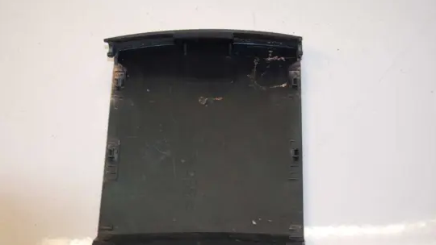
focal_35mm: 82
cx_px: 218
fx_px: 948
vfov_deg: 14.7
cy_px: 129
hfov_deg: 25.9
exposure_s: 1/60
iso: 400
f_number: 5.6
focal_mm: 52
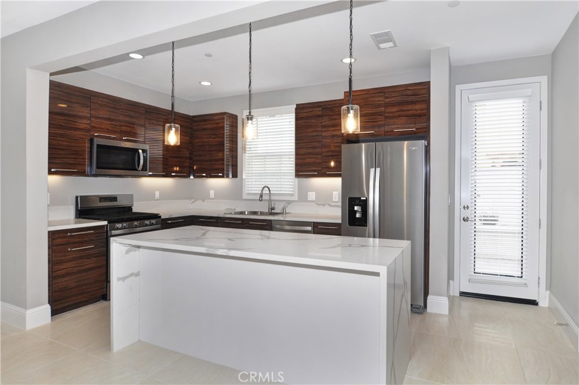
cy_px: 192
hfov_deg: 90.1
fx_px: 289
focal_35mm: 18
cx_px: 290
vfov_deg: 67.2
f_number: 7.1
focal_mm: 12
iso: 400
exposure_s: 1/60
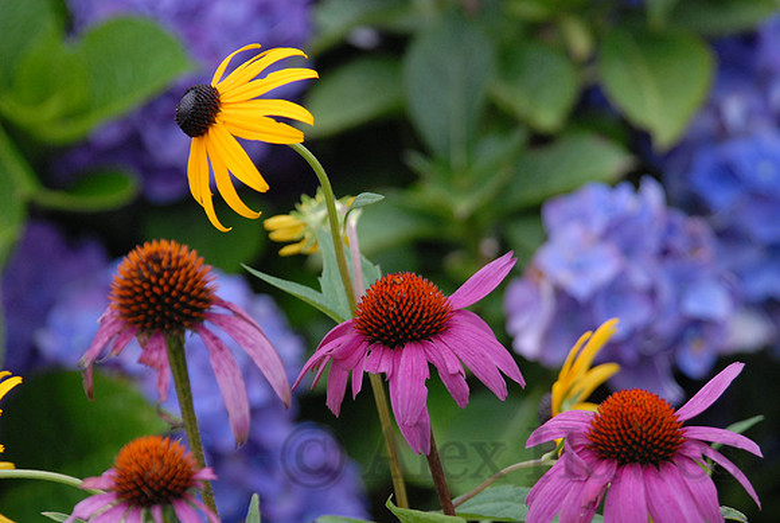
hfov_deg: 6.0
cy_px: 262
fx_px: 7488
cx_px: 390
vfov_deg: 4.0
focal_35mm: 345
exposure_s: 1/250
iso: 640
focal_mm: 230
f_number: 5.3
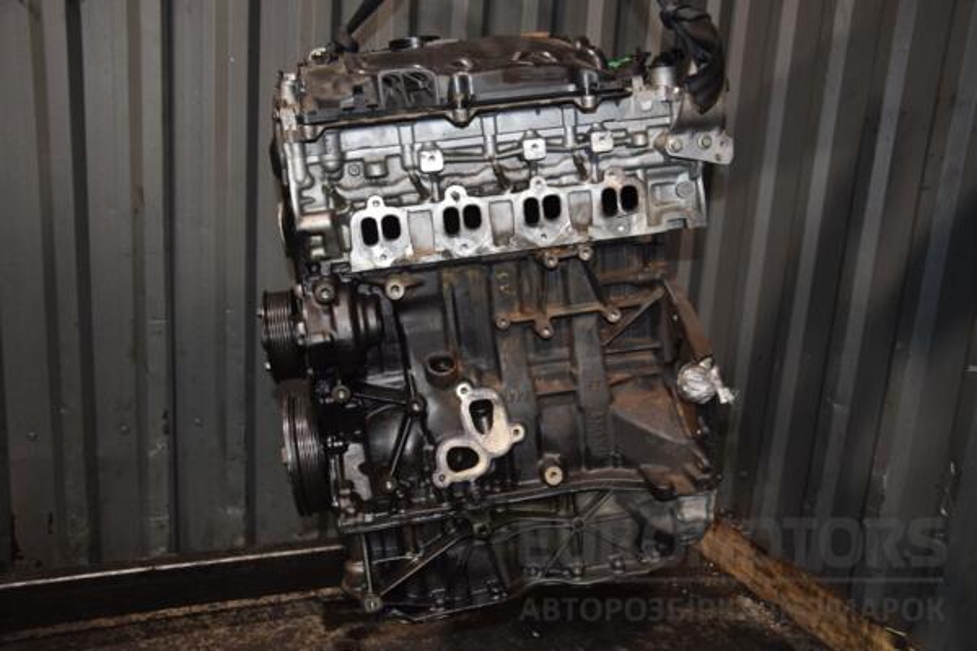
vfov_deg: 40.0
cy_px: 326
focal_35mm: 33
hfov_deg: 57.2
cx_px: 488
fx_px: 896
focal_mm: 22
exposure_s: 1/60
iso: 800
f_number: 5
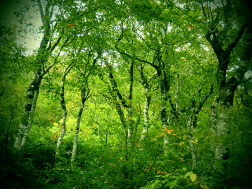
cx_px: 126
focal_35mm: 47
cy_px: 94
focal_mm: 8.29
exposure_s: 1/125
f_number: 4.2
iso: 125
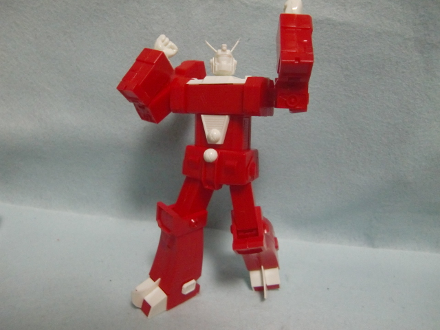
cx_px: 220
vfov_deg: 49.7
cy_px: 165
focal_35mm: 28
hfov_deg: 63.4
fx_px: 356
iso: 640
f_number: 2.6
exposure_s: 1/60
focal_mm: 4.9
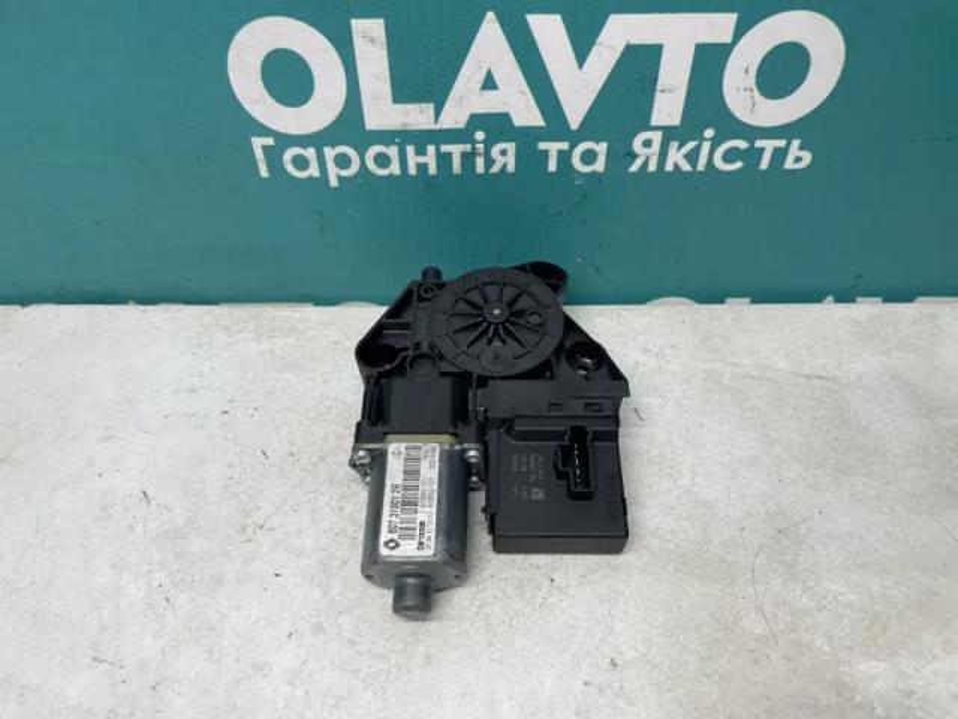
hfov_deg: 67.3
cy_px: 360
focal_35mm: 26
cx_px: 479
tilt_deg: -47.0
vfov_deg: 53.1
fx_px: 720
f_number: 1.6
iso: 80
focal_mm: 4.2
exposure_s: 1/100
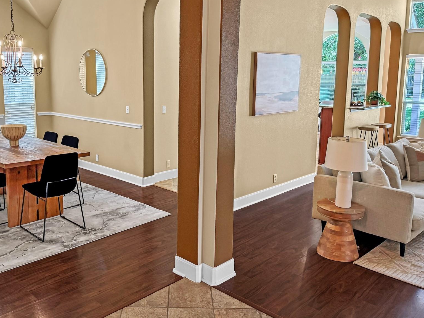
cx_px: 179
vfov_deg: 43.9
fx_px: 392
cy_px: 125
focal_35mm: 32
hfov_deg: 56.6
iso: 200
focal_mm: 6.76
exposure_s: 1/120
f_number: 1.8
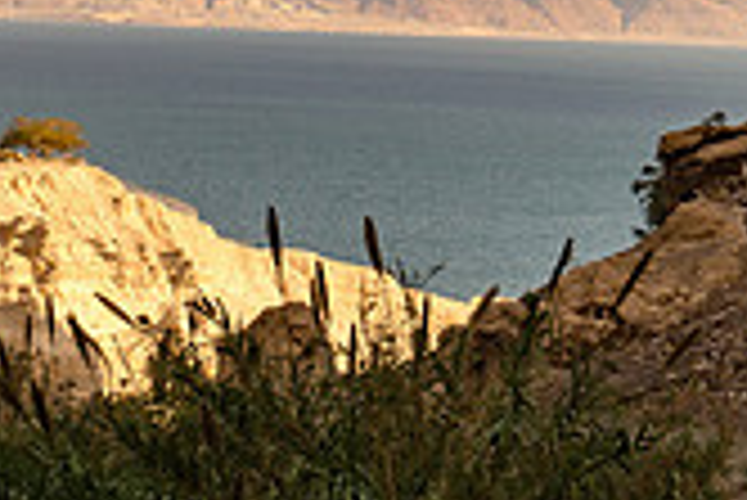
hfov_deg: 12.2
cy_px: -173
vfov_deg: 8.1
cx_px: 243
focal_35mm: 168
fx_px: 3489
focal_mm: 48
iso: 200
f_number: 5
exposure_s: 1/640
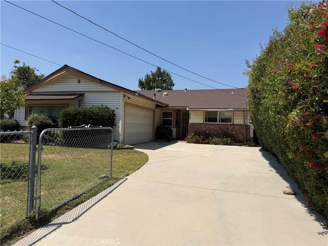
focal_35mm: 24
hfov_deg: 71.6
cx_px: 164
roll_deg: -0.6
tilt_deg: +1.4
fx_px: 227
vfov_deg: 56.8
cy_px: 123
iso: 80
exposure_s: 1/7353
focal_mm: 6.76
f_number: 1.78
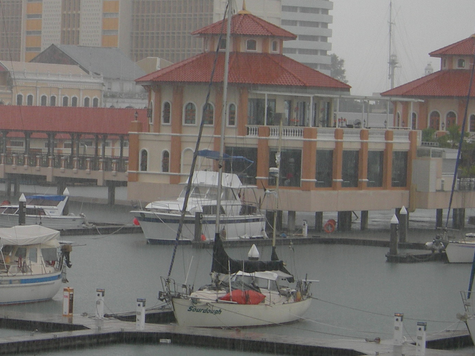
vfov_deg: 8.1
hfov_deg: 10.6
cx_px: -29
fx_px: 2525
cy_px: 122
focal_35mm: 184
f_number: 6.8
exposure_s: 1/120
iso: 50
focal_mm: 17
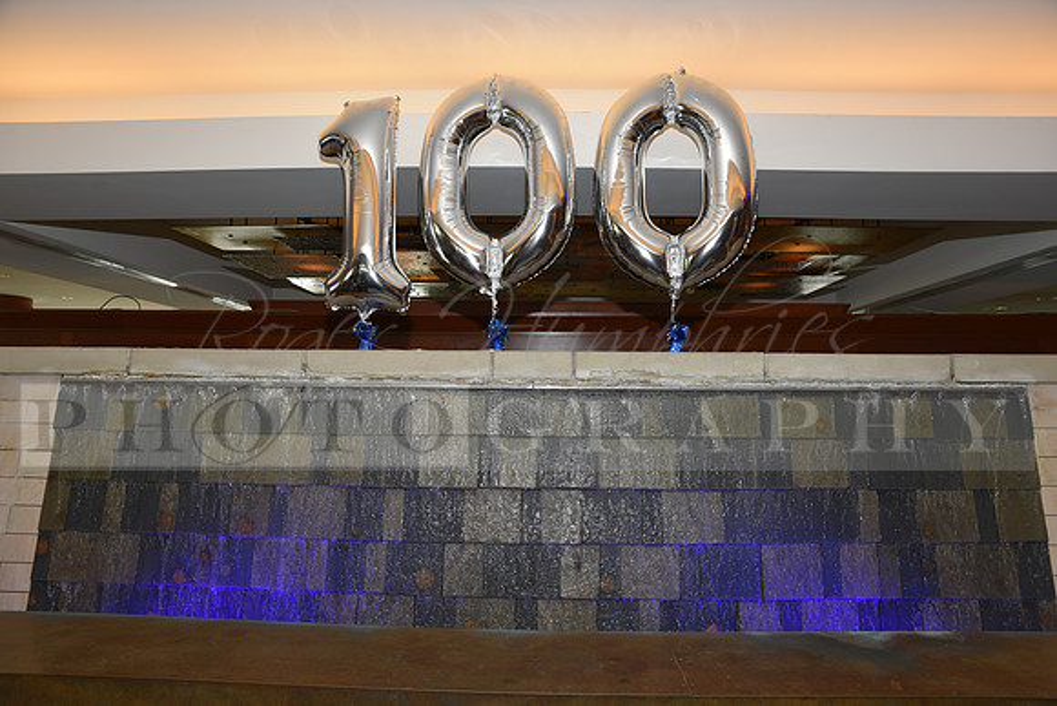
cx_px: 528
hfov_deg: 73.7
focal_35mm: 24
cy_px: 353
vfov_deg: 53.2
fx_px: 705
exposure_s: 1/60
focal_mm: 24
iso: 200
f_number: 5
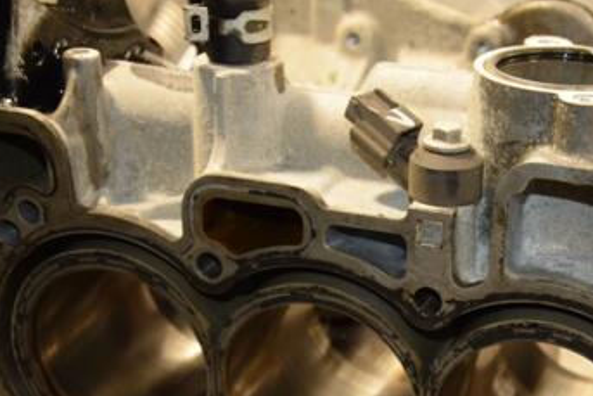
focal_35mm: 84
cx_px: 436
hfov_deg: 24.0
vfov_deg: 16.1
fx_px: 1384
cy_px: 342
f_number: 5
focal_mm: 32
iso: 800
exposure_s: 1/100
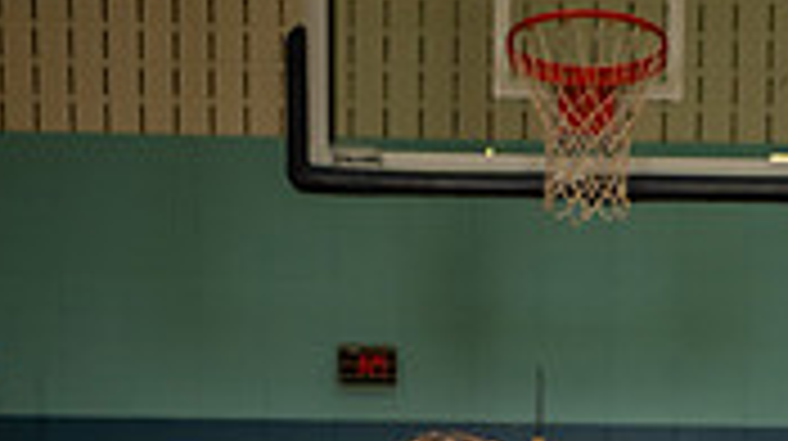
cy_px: 994
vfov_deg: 10.9
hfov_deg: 21.8
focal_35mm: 97
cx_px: 590
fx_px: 2025
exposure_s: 1/320
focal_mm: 36
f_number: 6.3
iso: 640
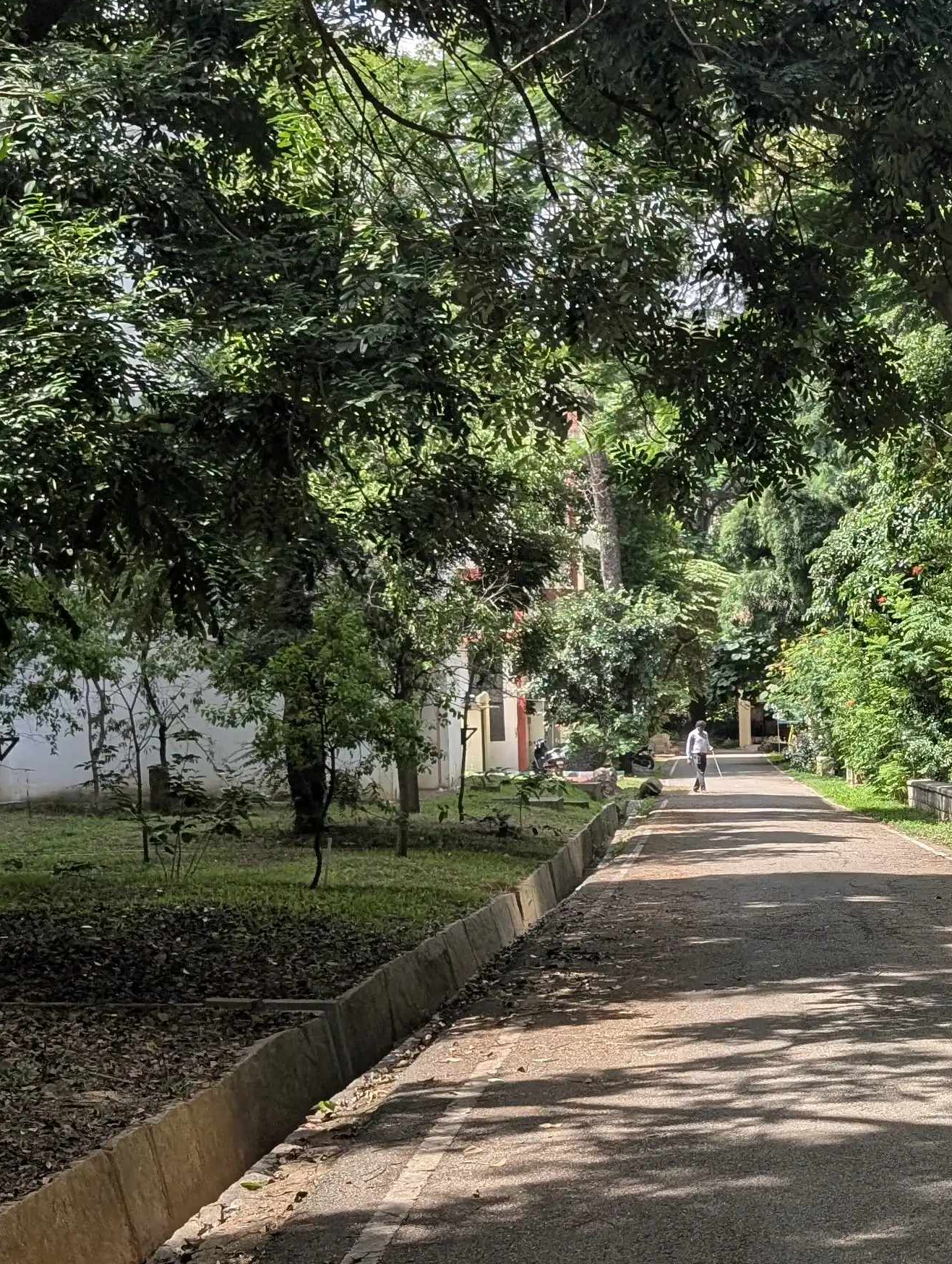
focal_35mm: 56
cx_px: 968
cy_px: 877
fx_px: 2048
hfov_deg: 24.8
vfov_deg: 33.9
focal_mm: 6.9
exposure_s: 1/395
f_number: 1.68
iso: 17
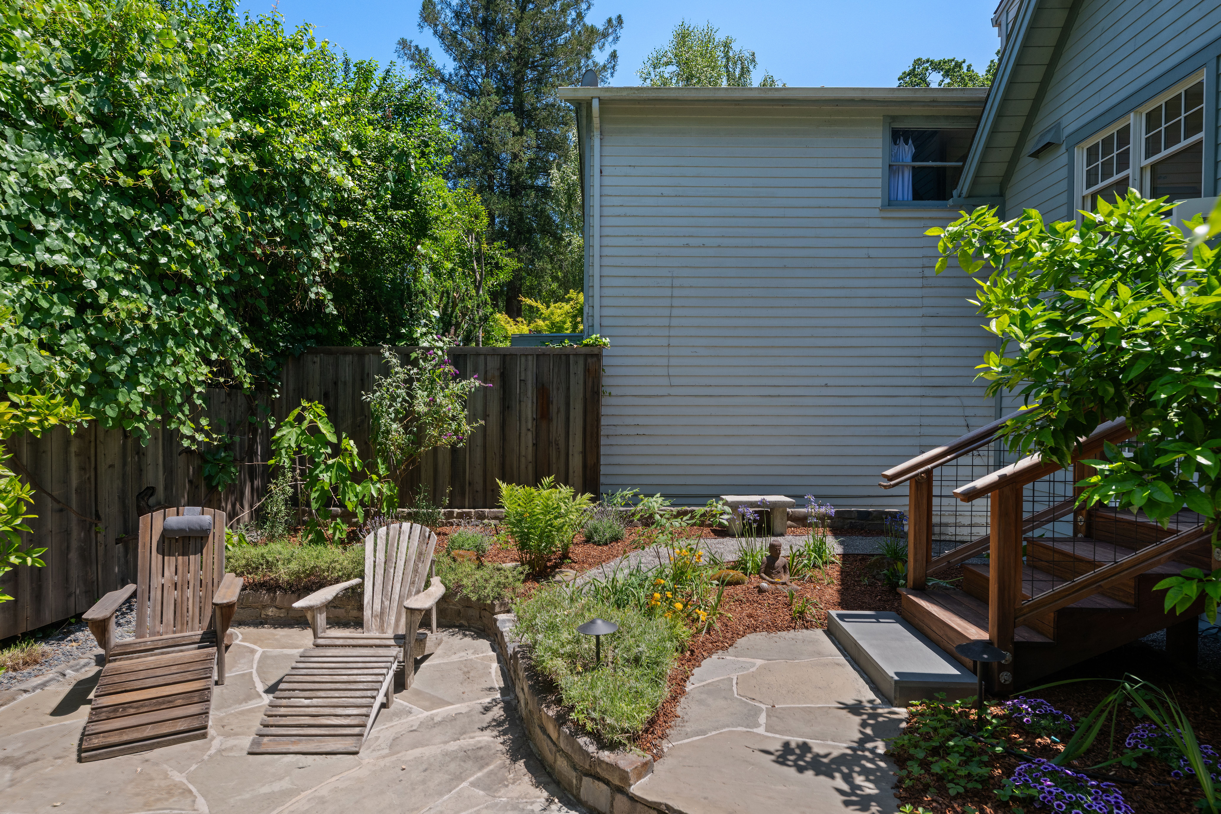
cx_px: 610
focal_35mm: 19
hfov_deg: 86.9
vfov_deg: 64.6
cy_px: 407
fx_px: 644
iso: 400
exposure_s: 1/320
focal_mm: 19
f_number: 6.3
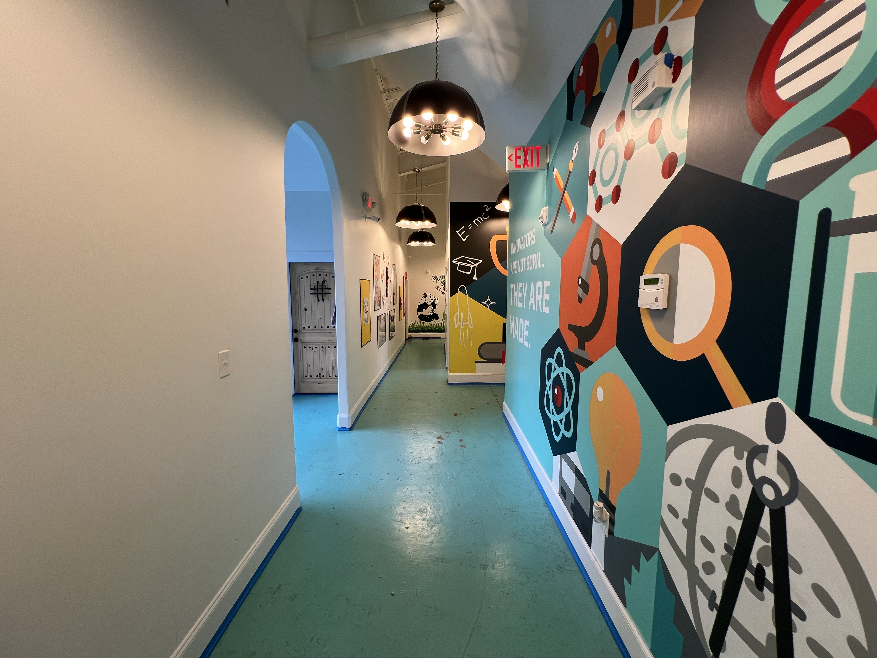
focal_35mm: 13
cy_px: 329
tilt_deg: -6.3
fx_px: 329
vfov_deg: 89.9
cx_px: 438
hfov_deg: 106.2
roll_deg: +0.2
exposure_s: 1/30
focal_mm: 1.57
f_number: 1.8
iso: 64
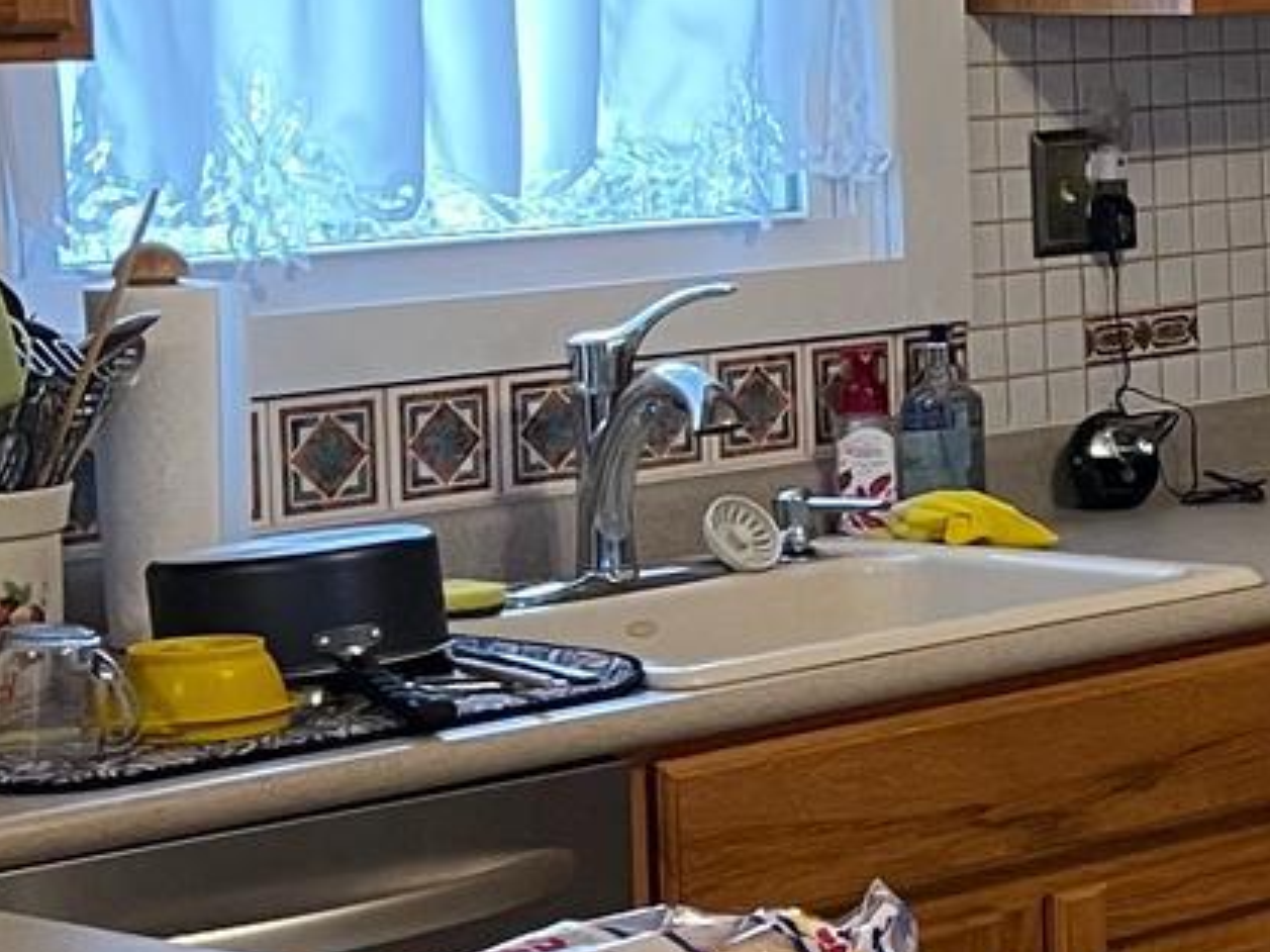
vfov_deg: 11.7
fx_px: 4658
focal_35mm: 127
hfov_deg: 14.0
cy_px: 364
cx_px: 2197
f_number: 1.6
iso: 160
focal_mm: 5.1
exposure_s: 1/60
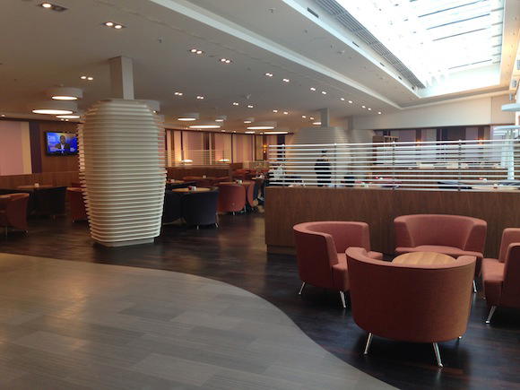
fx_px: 496
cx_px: 260
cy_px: 195
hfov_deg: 55.4
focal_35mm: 33
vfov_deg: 42.9
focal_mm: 4.13
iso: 50
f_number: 2.4
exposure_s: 1/40
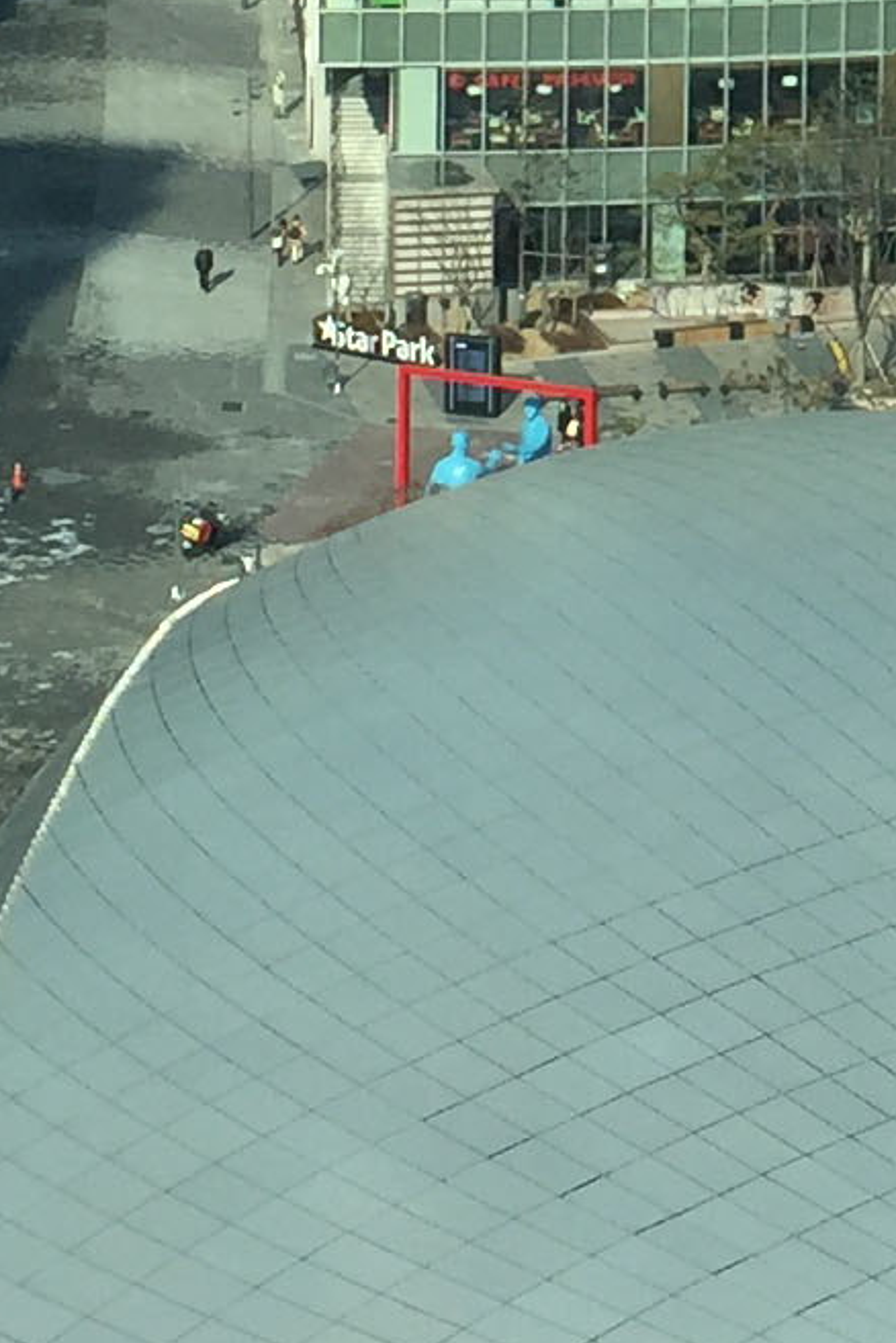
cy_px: -303
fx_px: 5594
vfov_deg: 13.3
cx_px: 1193
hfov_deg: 9.0
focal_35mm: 150
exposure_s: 1/1041
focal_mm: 4.15
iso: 32
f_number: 2.2
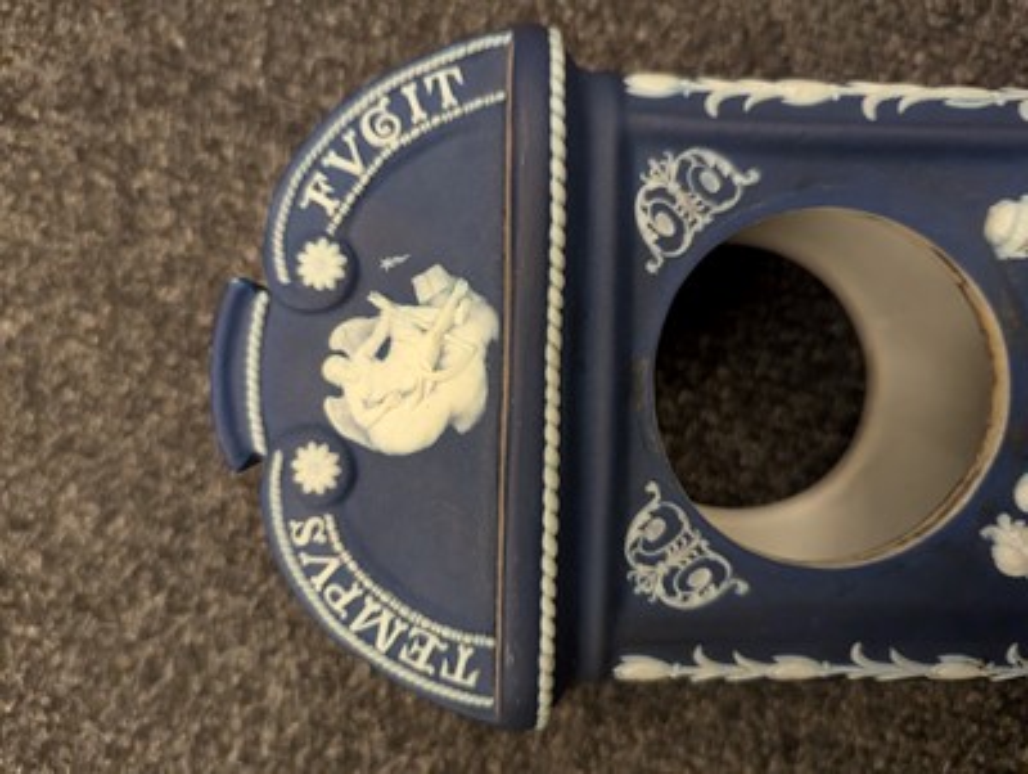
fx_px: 714
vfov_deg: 56.9
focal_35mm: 24
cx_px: 514
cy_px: 387
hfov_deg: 71.5
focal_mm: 6.81
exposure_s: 1/68
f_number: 1.85
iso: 1873
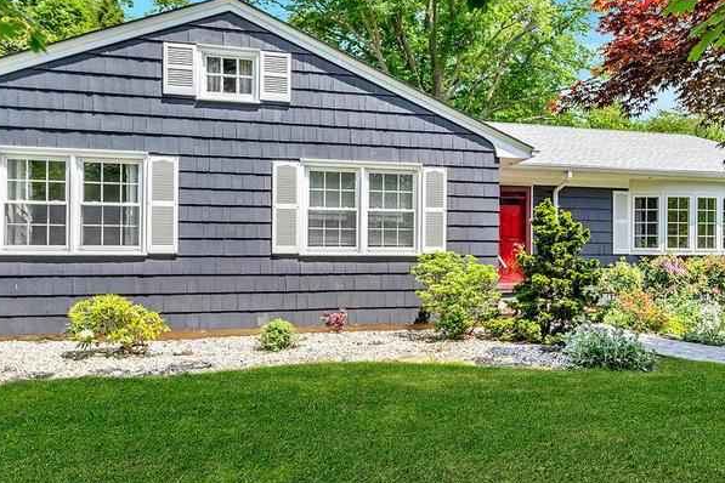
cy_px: 222
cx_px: 415
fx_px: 483
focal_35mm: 24
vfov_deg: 53.1
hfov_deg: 73.3
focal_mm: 14
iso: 100
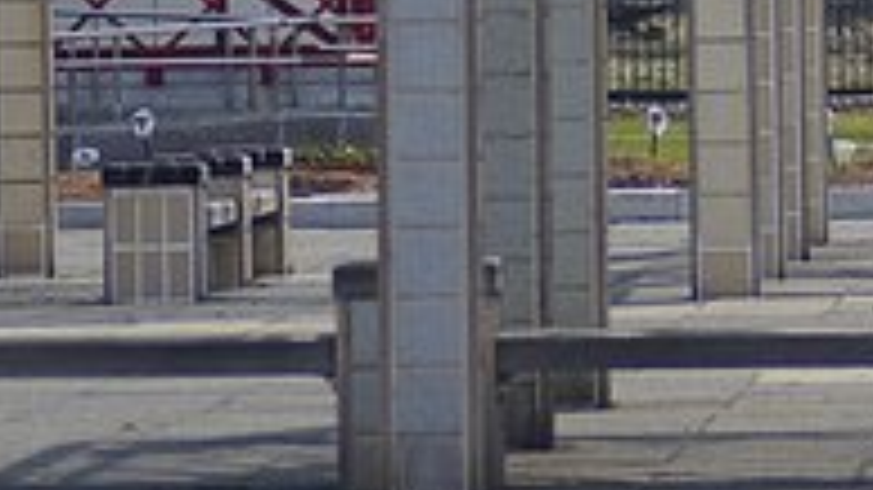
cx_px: 896
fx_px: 8609
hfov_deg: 5.8
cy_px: -227
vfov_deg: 3.3
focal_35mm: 372
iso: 160
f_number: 2.8
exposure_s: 1/800
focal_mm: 90
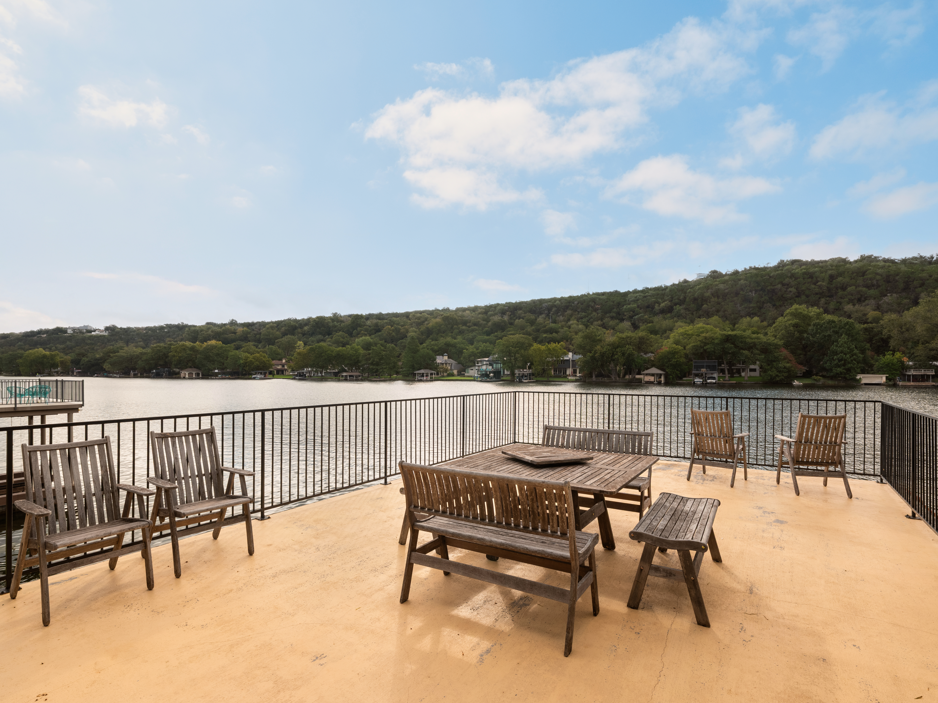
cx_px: 469
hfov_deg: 91.0
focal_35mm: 17
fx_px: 461
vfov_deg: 74.7
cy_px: 352
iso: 400
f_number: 13
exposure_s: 1/50
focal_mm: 22.1
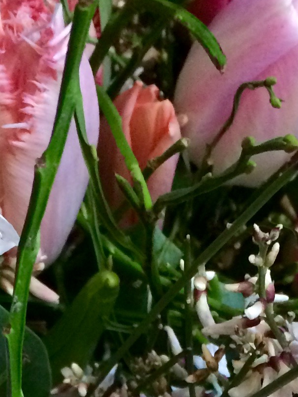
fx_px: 1343
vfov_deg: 15.3
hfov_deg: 12.7
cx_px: 146
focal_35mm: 117
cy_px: 632
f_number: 2.2
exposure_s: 1/30
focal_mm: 4.15
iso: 250
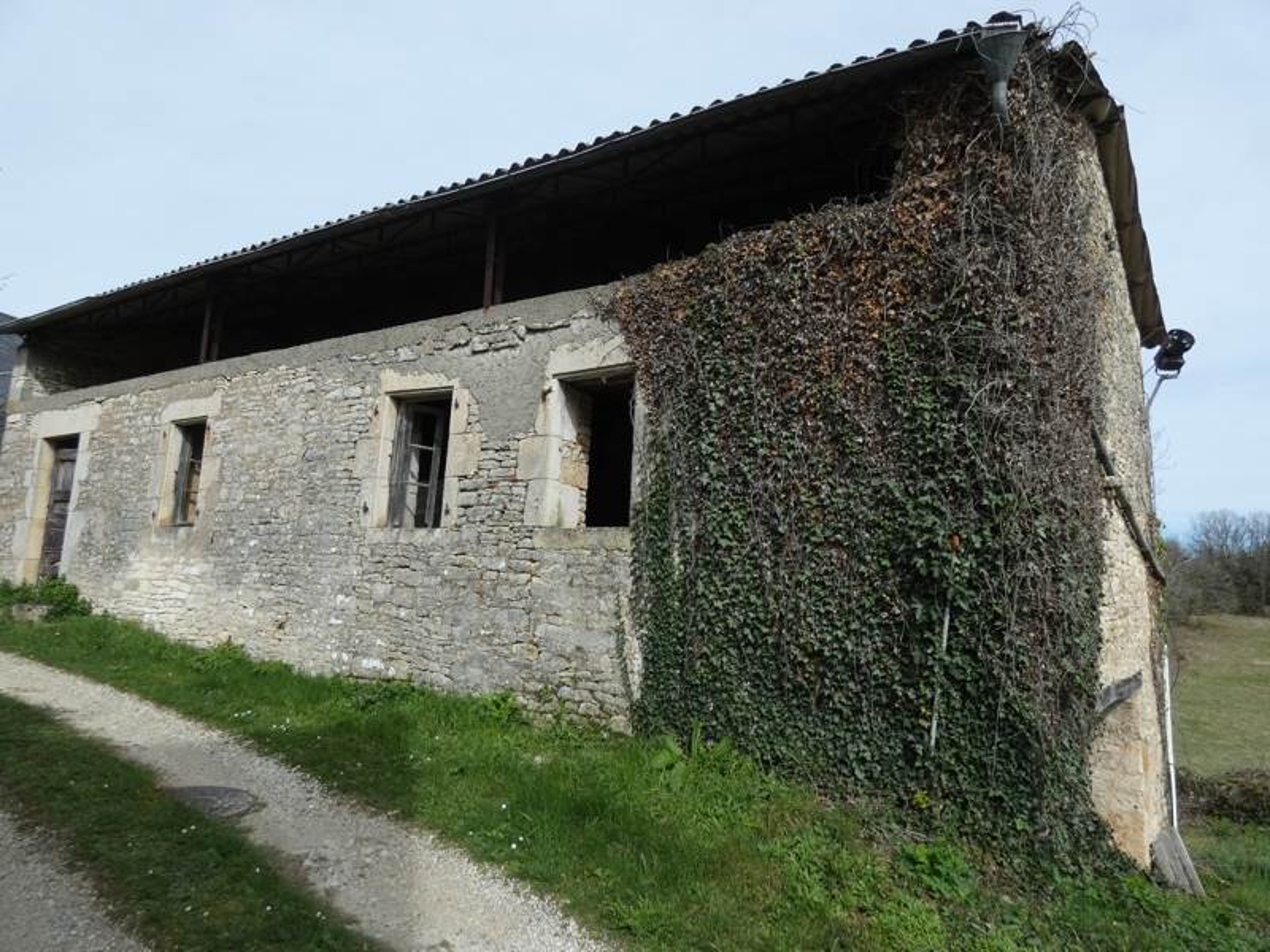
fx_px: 734
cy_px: 476
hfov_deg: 81.7
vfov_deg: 66.0
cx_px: 635
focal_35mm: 20
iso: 80
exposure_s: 1/800
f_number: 3.2
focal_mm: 3.6
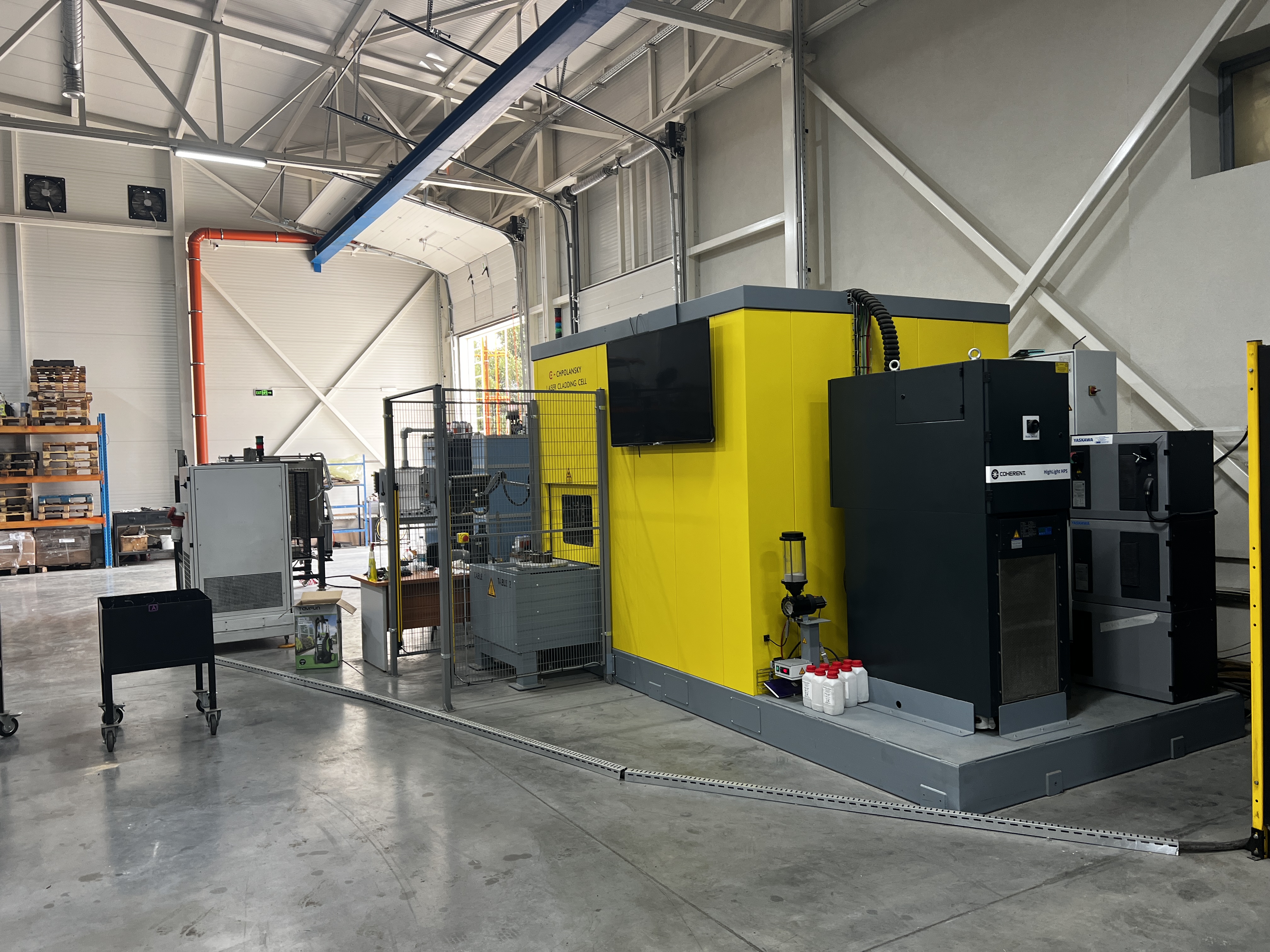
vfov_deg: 53.1
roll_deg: +1.6
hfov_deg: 67.3
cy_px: 476
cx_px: 635
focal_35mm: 26
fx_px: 954
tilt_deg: -1.0
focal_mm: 5.7
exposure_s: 1/100
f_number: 1.5
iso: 80
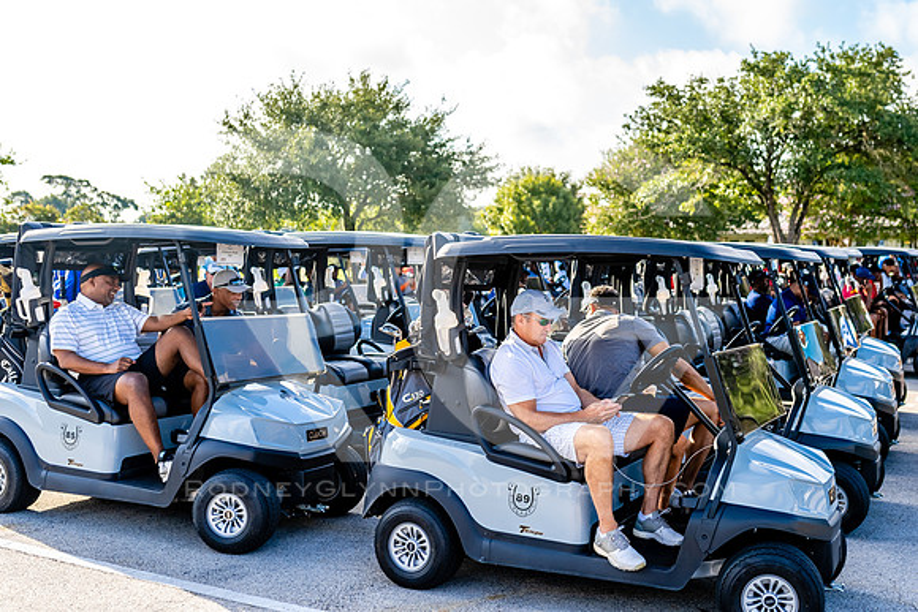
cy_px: 257
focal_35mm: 41
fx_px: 1056
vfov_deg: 32.3
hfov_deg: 46.7
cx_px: 543
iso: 50
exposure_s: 1/640
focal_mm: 35
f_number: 2.5
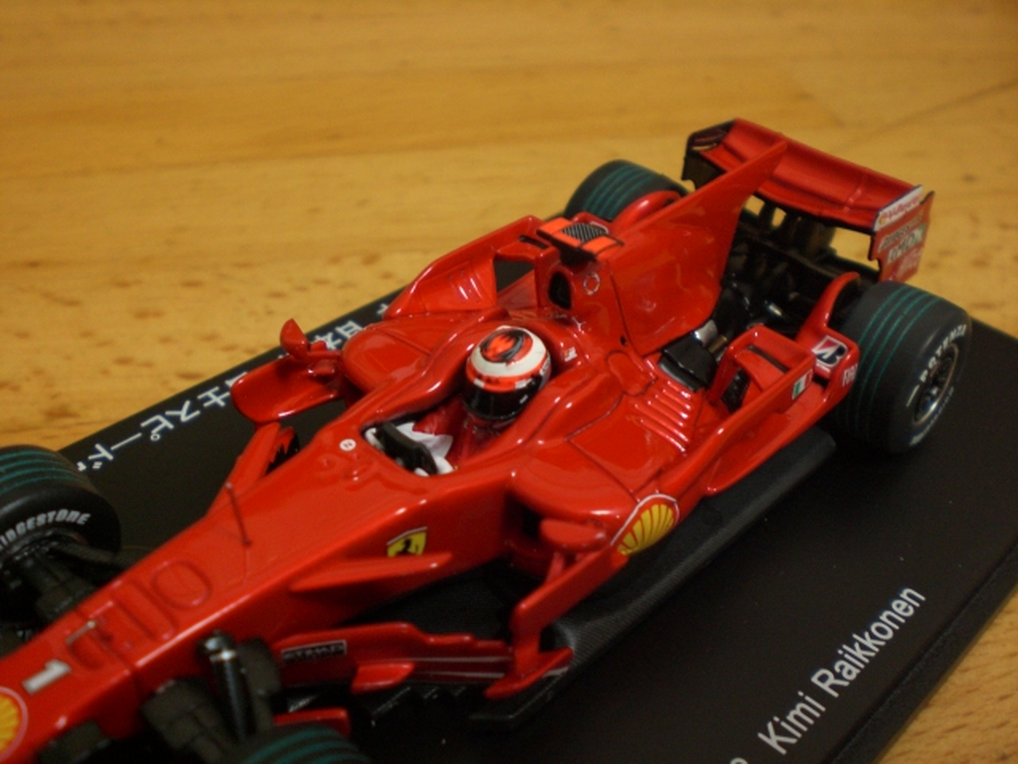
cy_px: 382
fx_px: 1118
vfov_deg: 37.7
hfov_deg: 49.0
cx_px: 509
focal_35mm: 38
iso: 200
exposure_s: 1/20
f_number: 3.1
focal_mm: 6.3
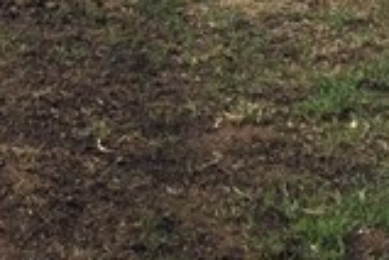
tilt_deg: -11.2
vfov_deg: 6.5
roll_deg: -2.4
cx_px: -110
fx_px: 2237
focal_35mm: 207
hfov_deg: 9.8
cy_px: -204
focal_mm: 3.3
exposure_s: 1/1773
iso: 25
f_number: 2.4
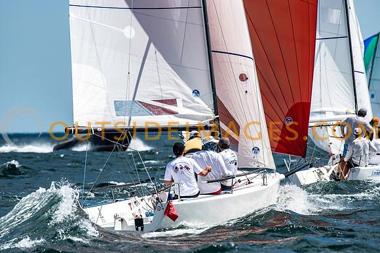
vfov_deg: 3.1
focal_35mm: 450
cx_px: 190
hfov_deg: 4.6
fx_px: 4751
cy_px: 126
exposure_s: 1/5000
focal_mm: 300
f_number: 5.6
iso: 500
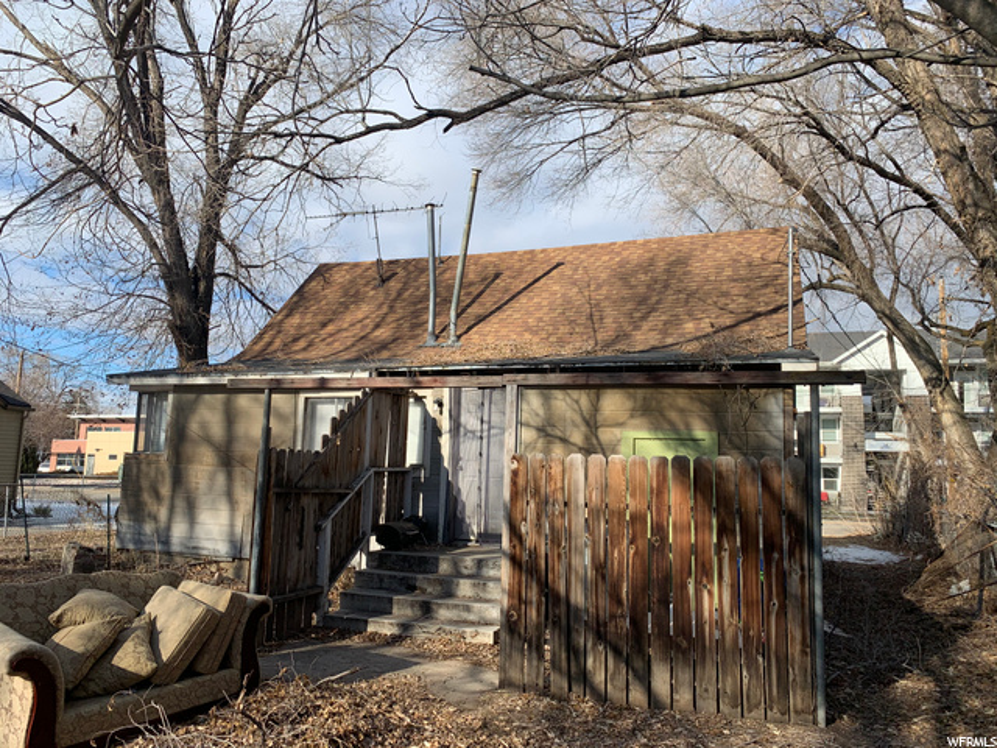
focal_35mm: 26
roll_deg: -1.1
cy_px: 374
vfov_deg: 53.1
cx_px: 498
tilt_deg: +6.5
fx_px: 749
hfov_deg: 67.3
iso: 25
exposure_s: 1/1610
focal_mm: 4.25
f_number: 1.8
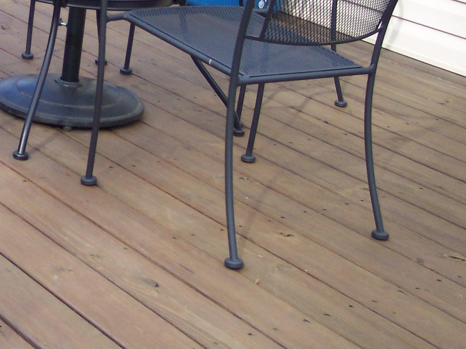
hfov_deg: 22.4
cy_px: 11
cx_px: 6
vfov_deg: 17.2
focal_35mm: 84
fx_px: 1130
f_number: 2.8
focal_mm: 8
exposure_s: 1/350
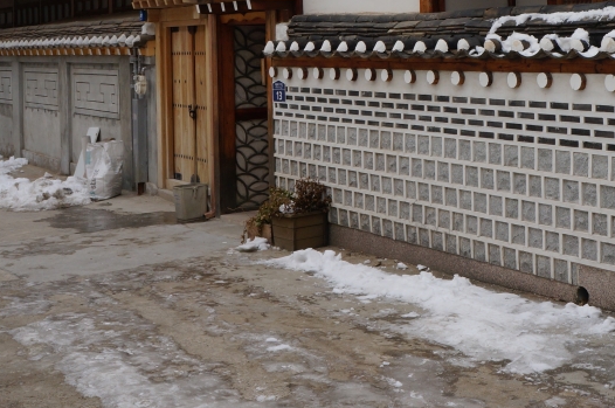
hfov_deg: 33.5
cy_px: 47
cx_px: 537
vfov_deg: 23.1
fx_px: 972
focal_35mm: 57
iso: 200
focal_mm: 20
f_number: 13
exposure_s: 1/160
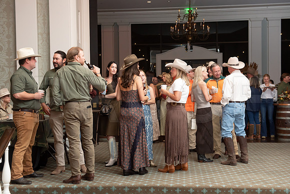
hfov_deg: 38.1
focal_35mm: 52
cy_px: 97
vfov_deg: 25.9
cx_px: 145
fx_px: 420
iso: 2500
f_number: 6.3
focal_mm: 50
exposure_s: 1/160
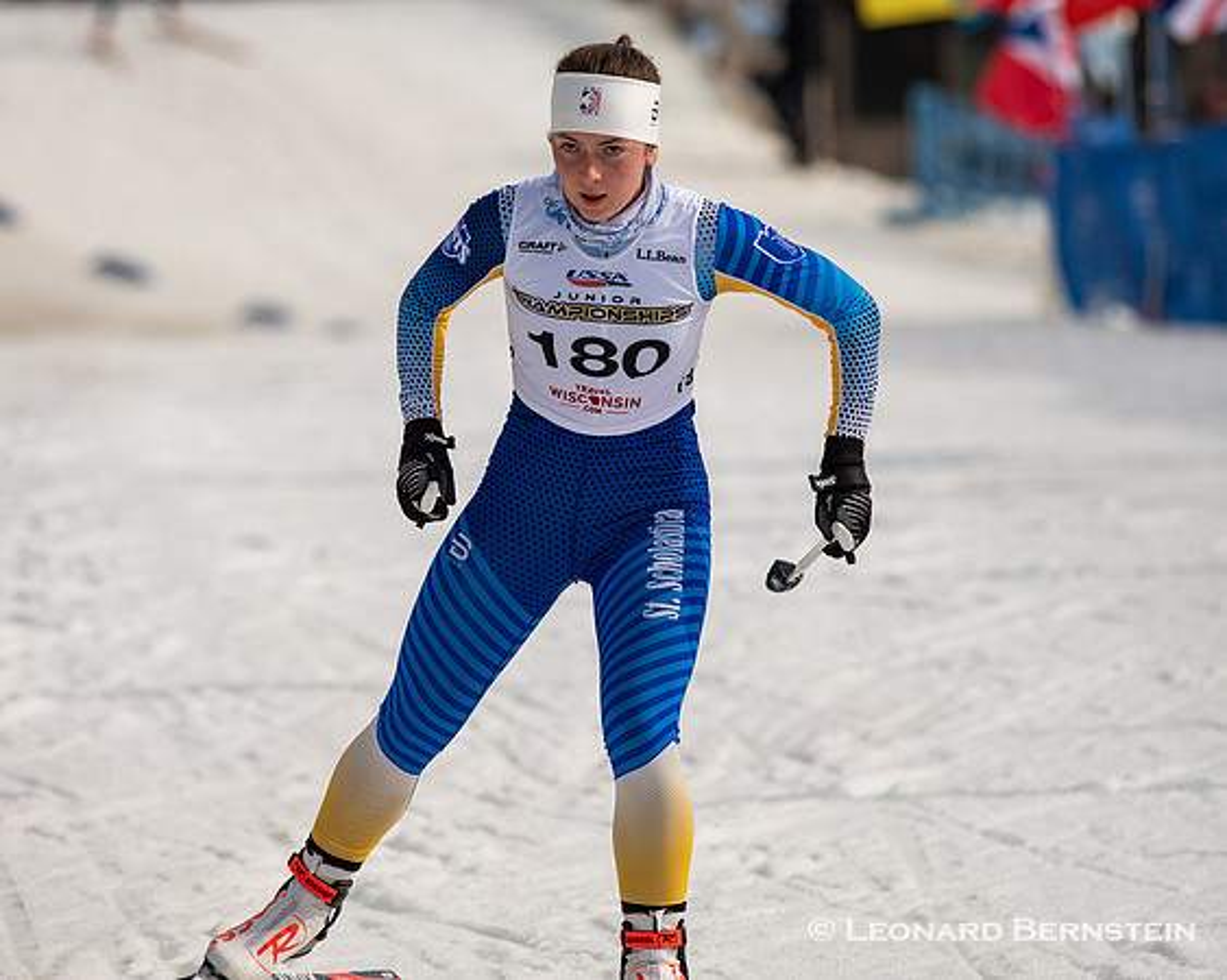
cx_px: 572
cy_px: 490
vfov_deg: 3.1
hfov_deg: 3.8
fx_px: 18398
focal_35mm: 507
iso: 400
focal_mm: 300
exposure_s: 1/3200
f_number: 5
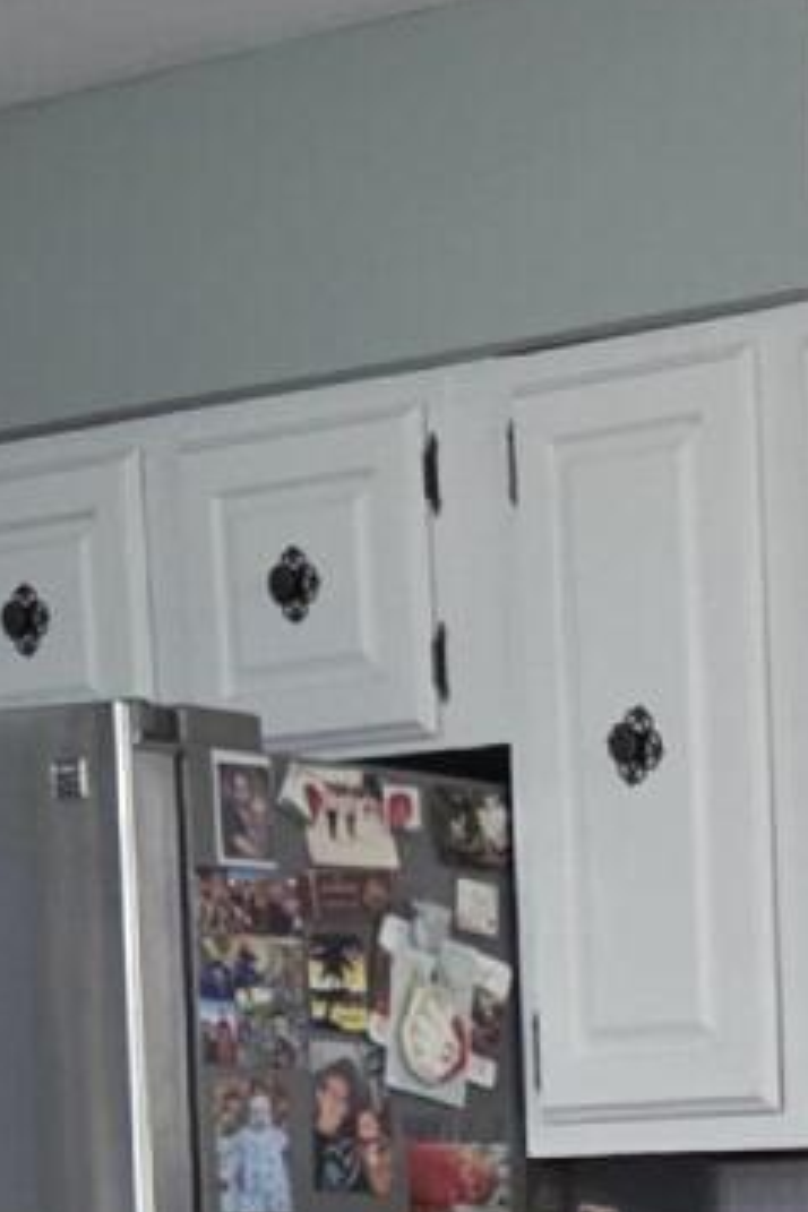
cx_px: 1280
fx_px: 4511
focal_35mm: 134
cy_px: 2047
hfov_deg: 9.9
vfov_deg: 13.9
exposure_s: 1/120
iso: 640
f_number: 1.8
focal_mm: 5.4
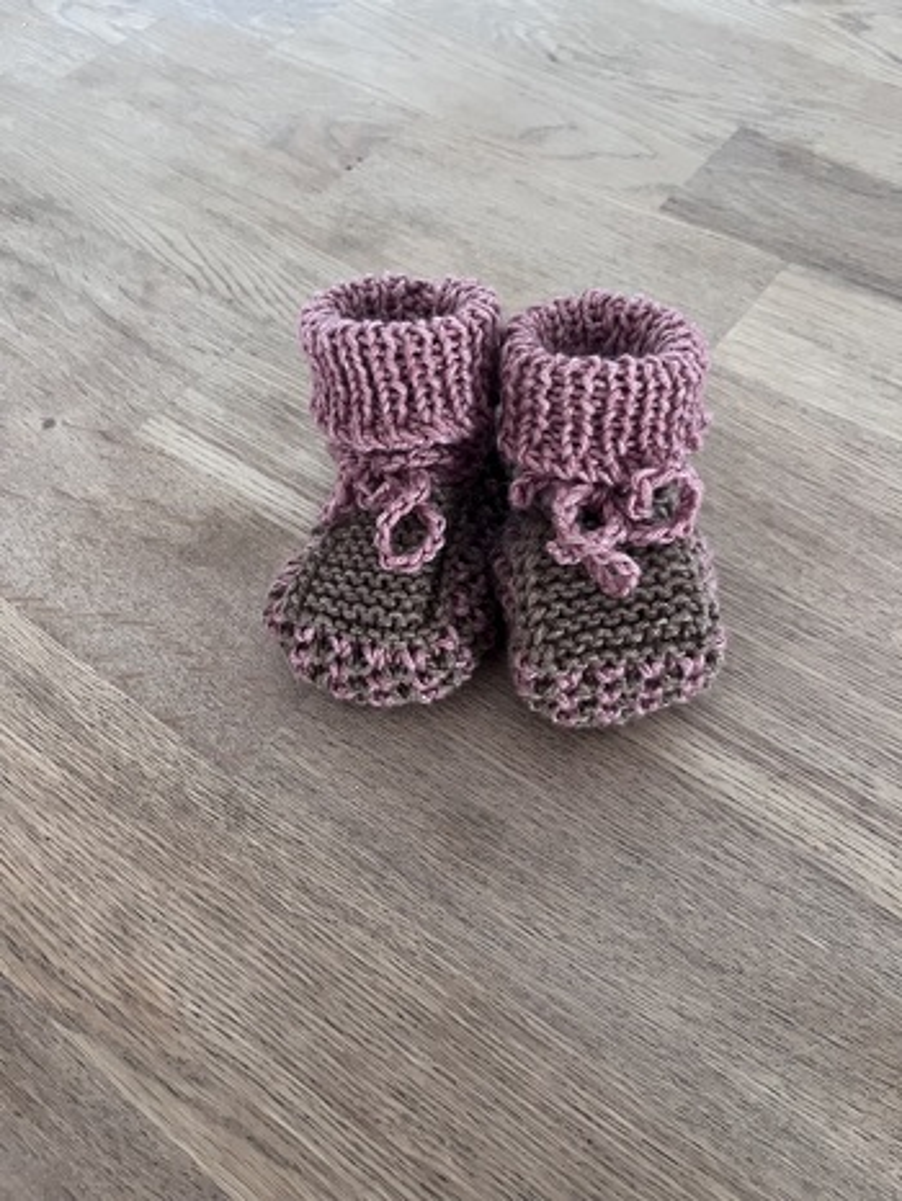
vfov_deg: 67.3
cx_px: 451
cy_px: 600
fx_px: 902
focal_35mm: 26
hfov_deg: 53.1
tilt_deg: -57.6
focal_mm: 5.1
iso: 500
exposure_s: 1/50
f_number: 1.6
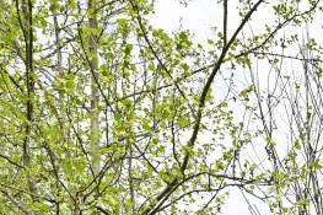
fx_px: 717
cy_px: 515
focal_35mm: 80
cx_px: 442
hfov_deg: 22.2
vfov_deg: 13.0
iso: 100
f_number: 7.1
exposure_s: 1/320
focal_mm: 14
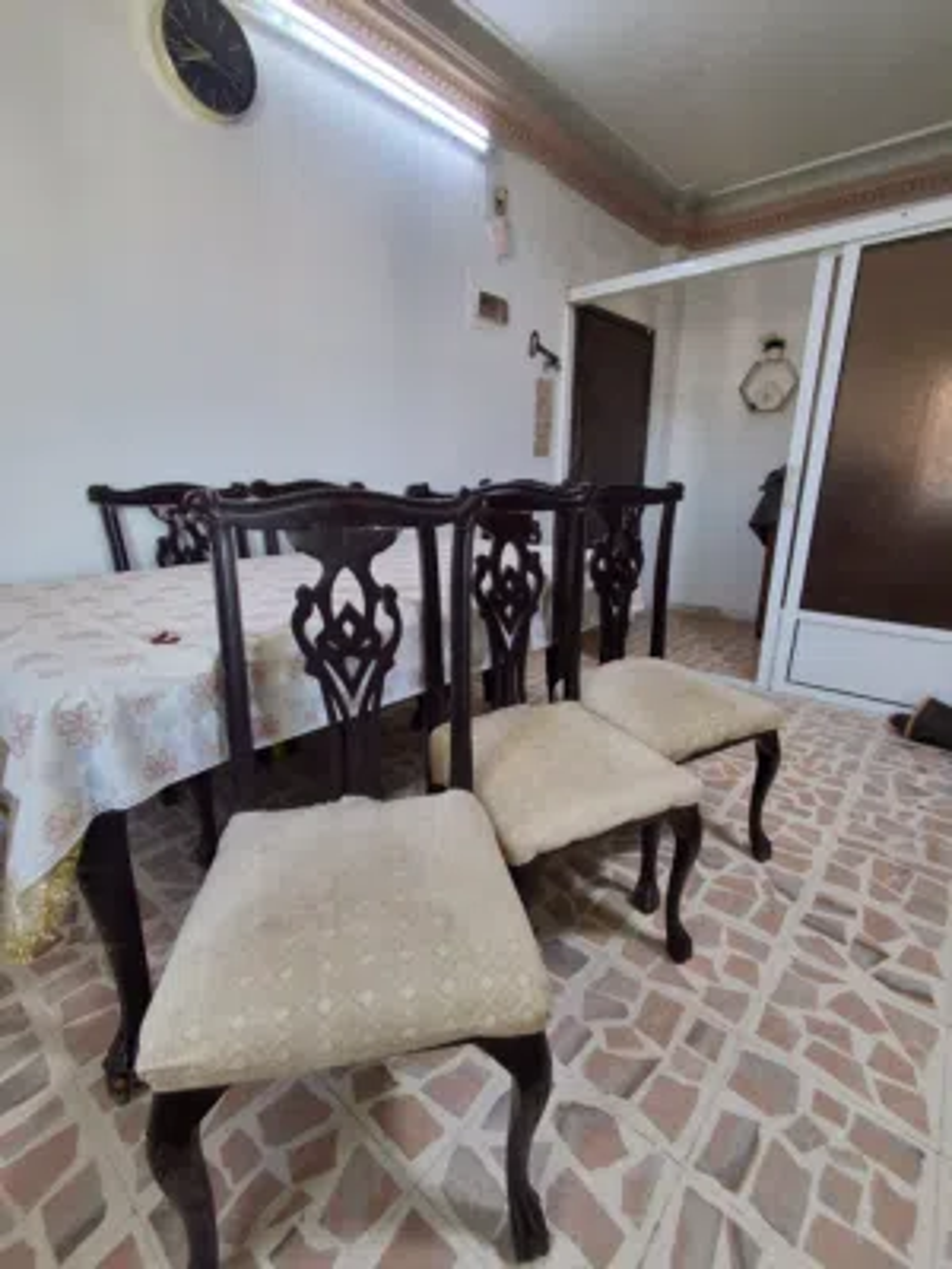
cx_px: 476
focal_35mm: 16
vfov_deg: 94.5
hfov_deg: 78.1
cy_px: 634
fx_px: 587
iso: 160
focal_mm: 1.64
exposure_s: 1/50
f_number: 2.2
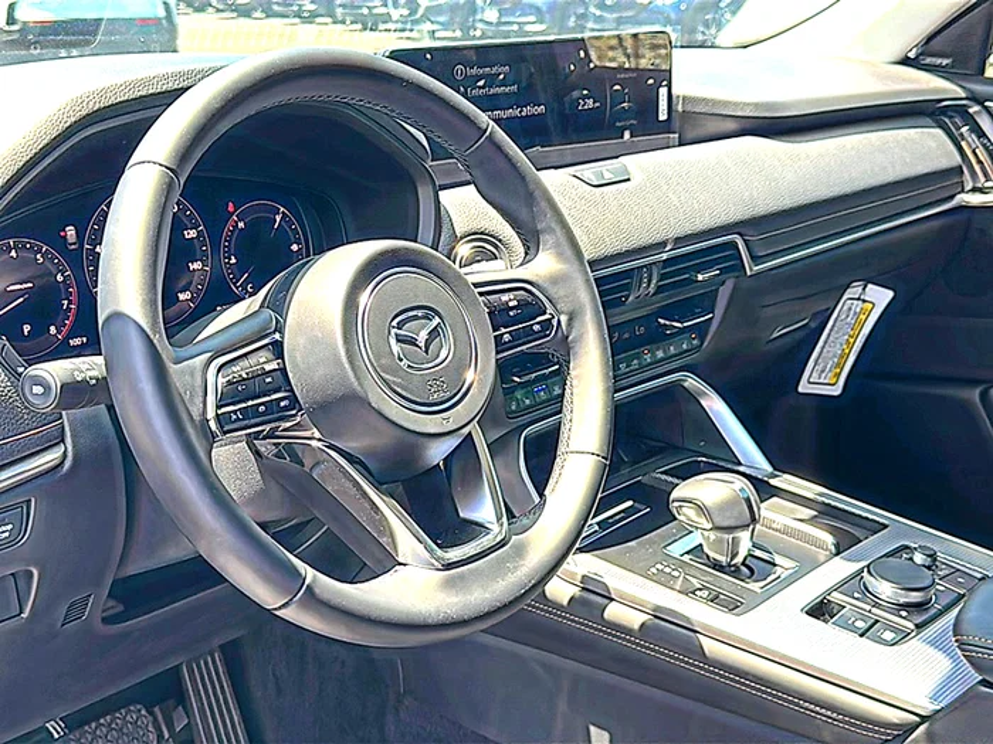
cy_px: 372
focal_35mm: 39
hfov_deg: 47.9
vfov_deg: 36.8
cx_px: 496
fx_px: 1119
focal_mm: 6.86
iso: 80
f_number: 1.78
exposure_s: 1/257
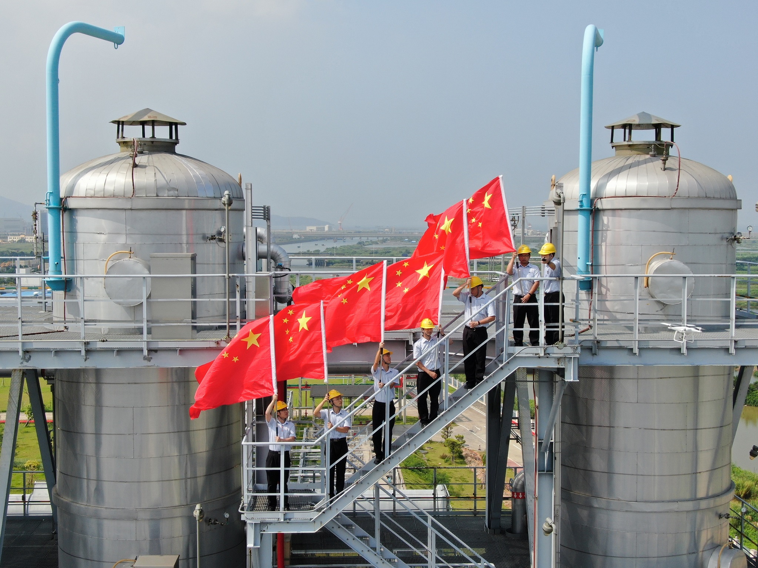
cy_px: 284
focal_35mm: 48
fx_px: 1051
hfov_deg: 39.7
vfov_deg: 30.3
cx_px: 379
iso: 100
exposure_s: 1/800
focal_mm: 8.6
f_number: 3.8
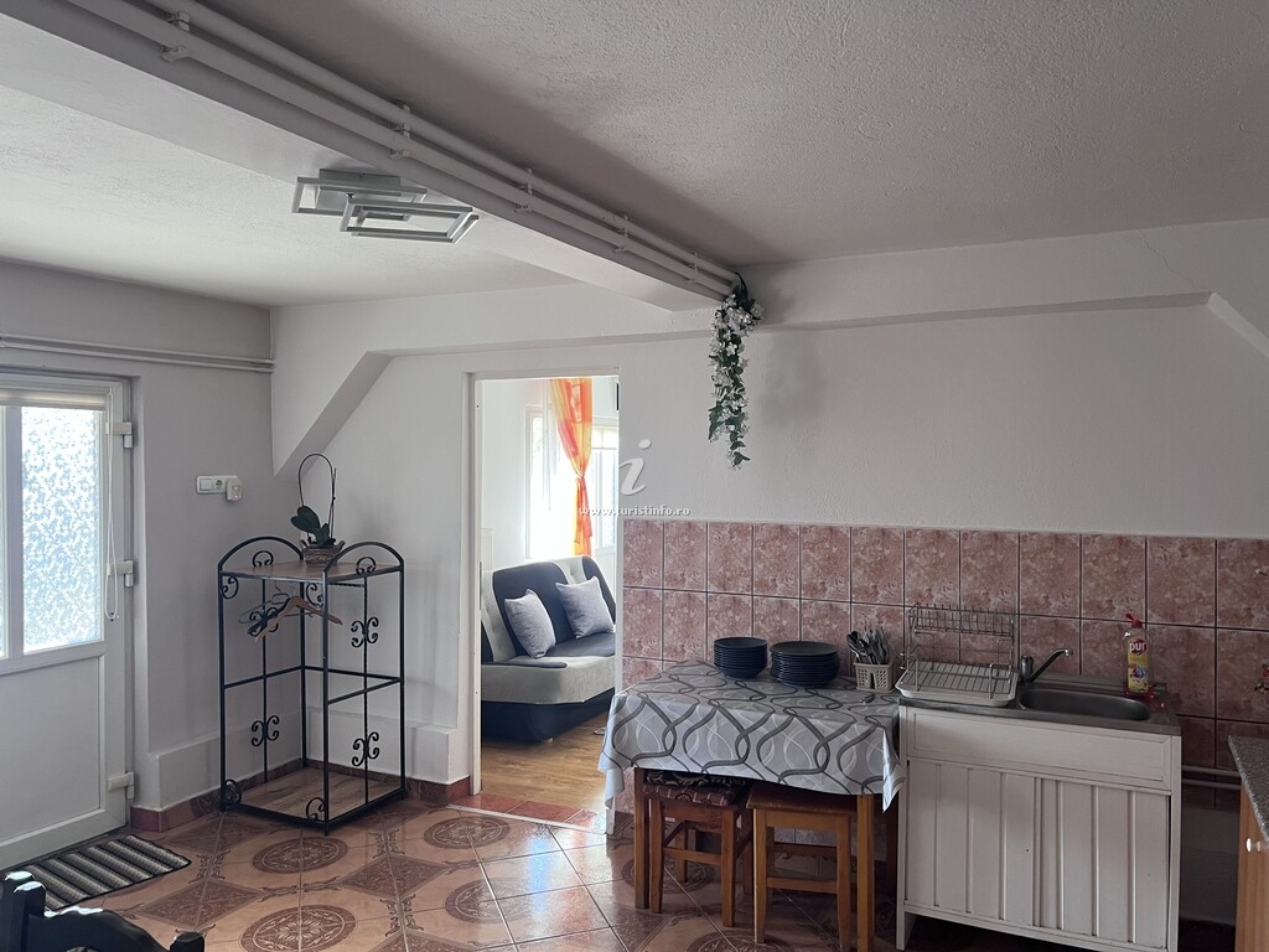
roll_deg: +0.0
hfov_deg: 67.3
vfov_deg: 53.1
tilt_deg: -0.5
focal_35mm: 26
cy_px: 476
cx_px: 634
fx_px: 953
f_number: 1.5
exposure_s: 1/61
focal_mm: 5.7
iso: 125
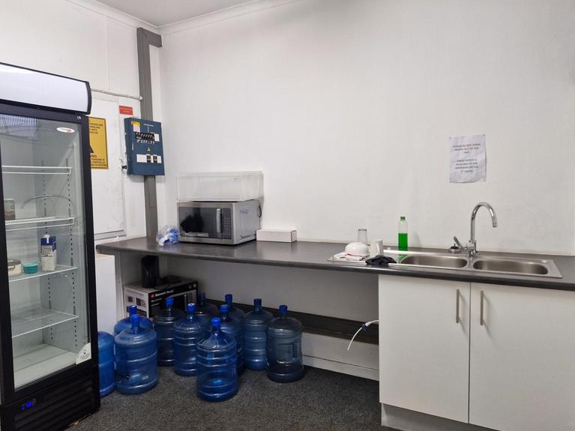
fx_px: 399
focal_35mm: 24
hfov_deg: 71.6
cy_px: 210
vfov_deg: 56.8
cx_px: 282
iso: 250
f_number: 1.8
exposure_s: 1/100
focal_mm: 5.54
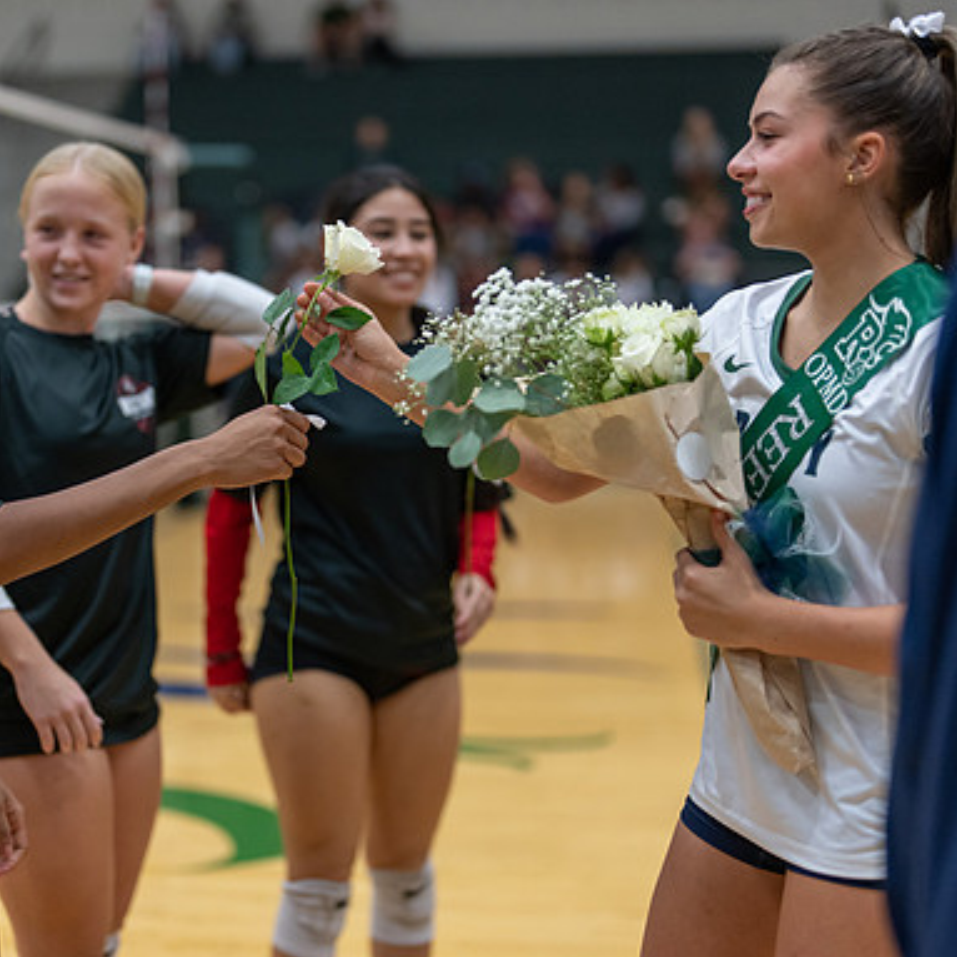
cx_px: 322
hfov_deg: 24.9
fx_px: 2158
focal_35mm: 69
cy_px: 495
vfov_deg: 25.0
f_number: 1.2
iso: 1000
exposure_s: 1/1000
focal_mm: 50
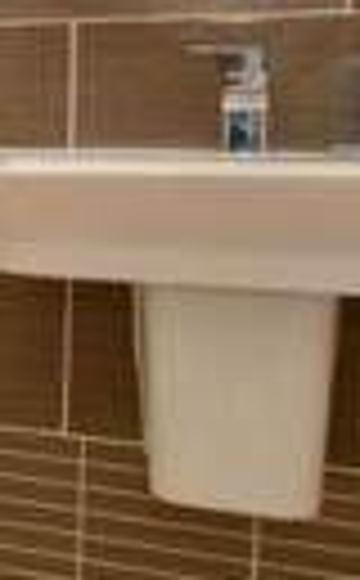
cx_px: -828
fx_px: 1231
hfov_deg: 10.1
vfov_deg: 26.2
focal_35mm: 78
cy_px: 142
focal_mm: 10
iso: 100
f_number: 11
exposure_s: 1/60
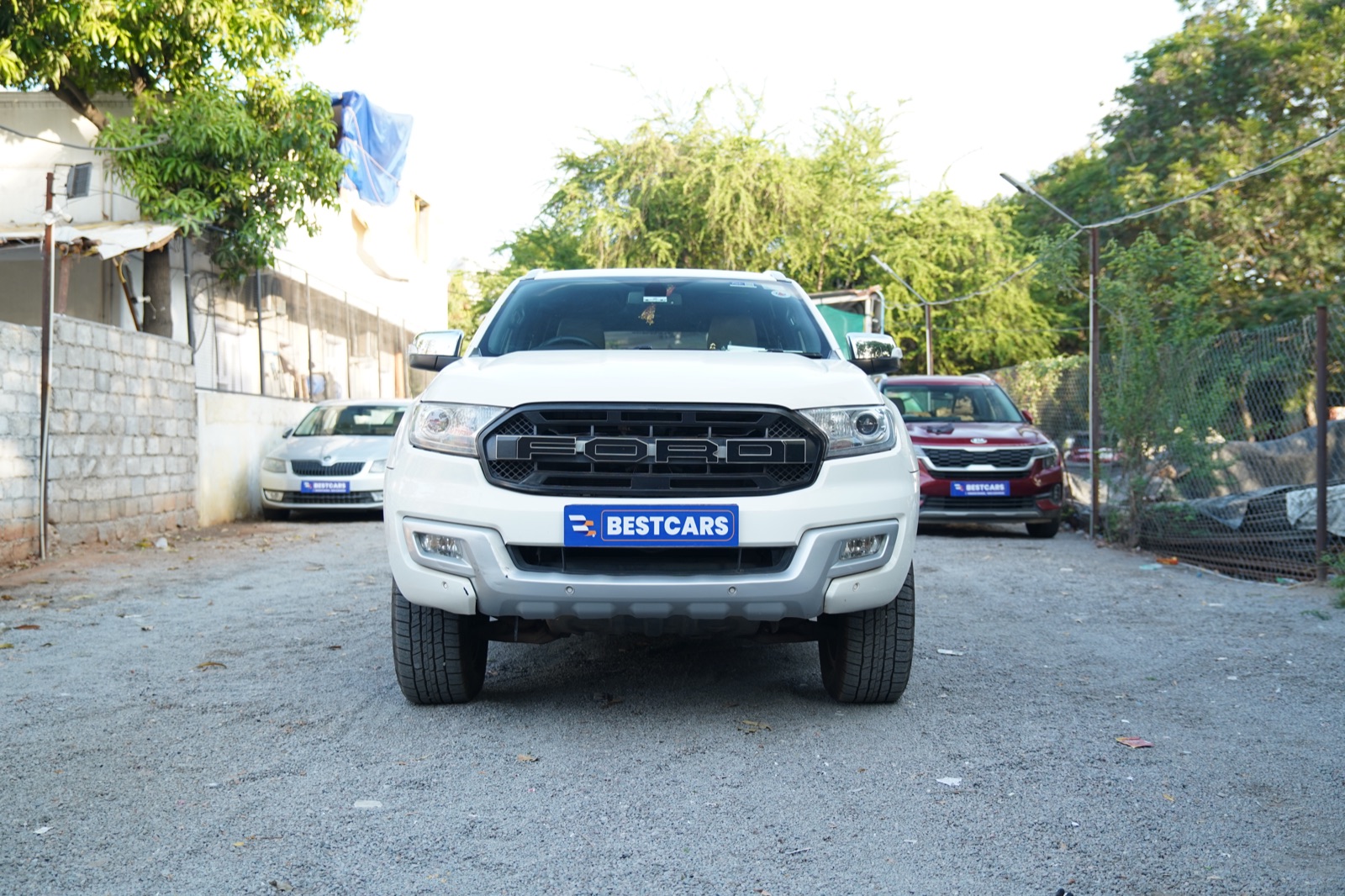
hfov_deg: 54.4
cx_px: 672
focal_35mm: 35
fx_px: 1307
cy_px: 448
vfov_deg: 37.8
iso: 250
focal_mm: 35
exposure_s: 1/125
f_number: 2.8
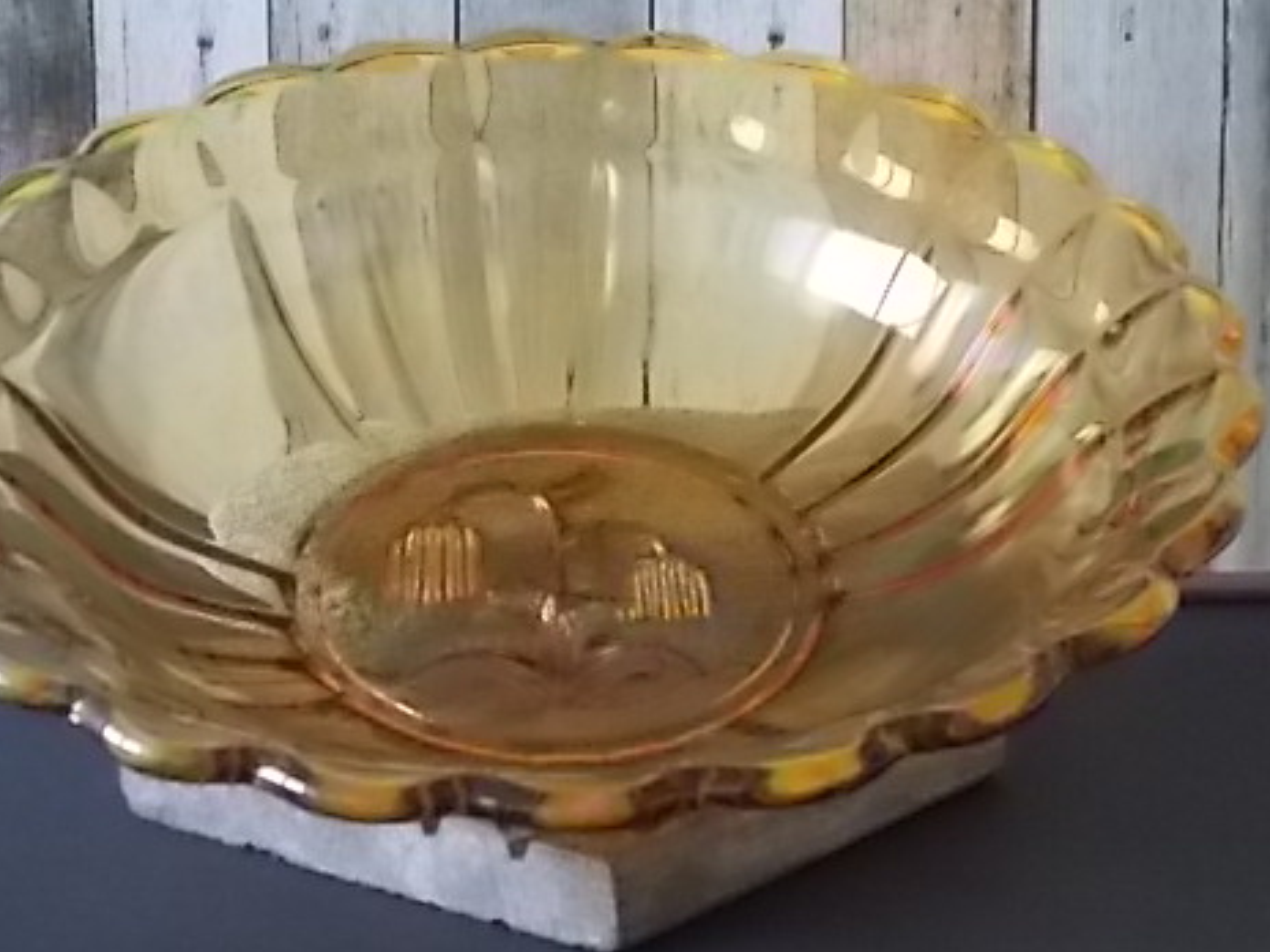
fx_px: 2531
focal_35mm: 69
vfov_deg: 21.3
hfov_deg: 28.1
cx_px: 547
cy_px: 388
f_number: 4.5
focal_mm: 9
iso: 800
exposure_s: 1/50
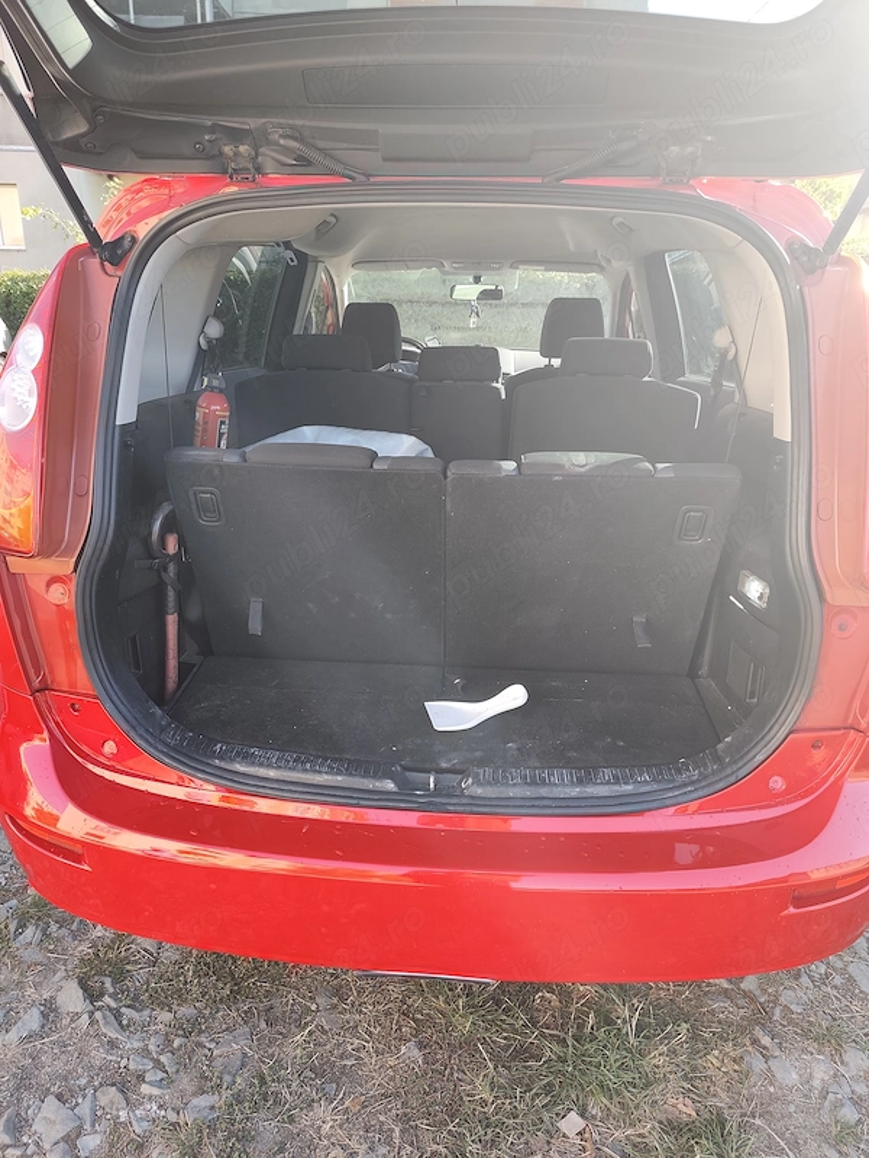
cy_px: 579
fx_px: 770
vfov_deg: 73.9
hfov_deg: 58.9
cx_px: 434
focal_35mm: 23
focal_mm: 6.19
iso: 64
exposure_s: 1/100
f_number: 1.65
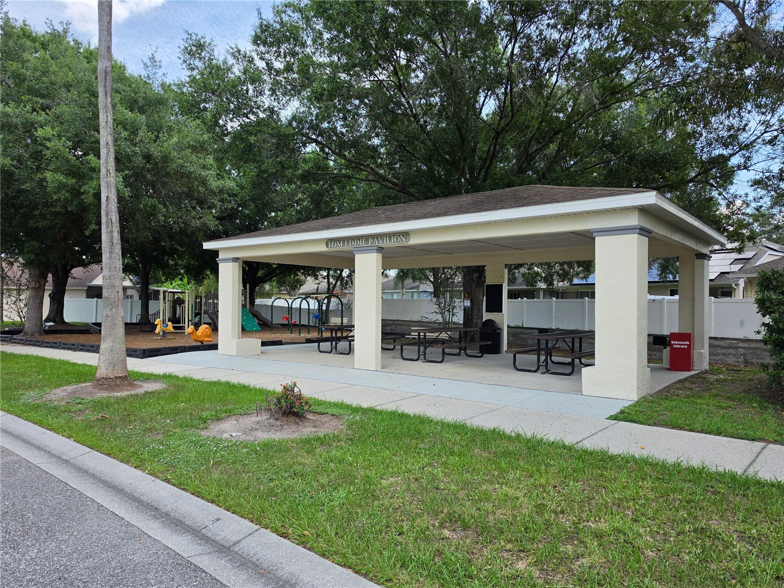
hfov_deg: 73.9
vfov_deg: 58.9
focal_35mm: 23
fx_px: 521
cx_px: 392
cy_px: 294
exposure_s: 1/2874
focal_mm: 6.5
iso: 64
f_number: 1.4
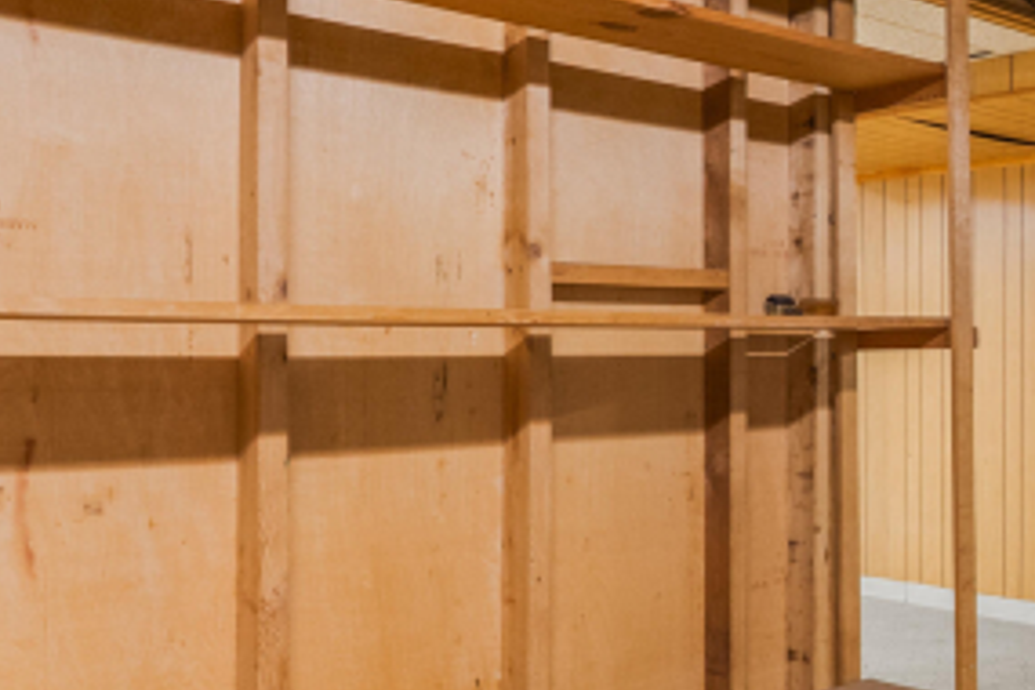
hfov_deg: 35.5
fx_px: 1207
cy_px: 320
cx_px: 1269
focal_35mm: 42
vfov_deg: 31.9
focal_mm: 16
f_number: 11
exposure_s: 1/1.67
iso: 2000
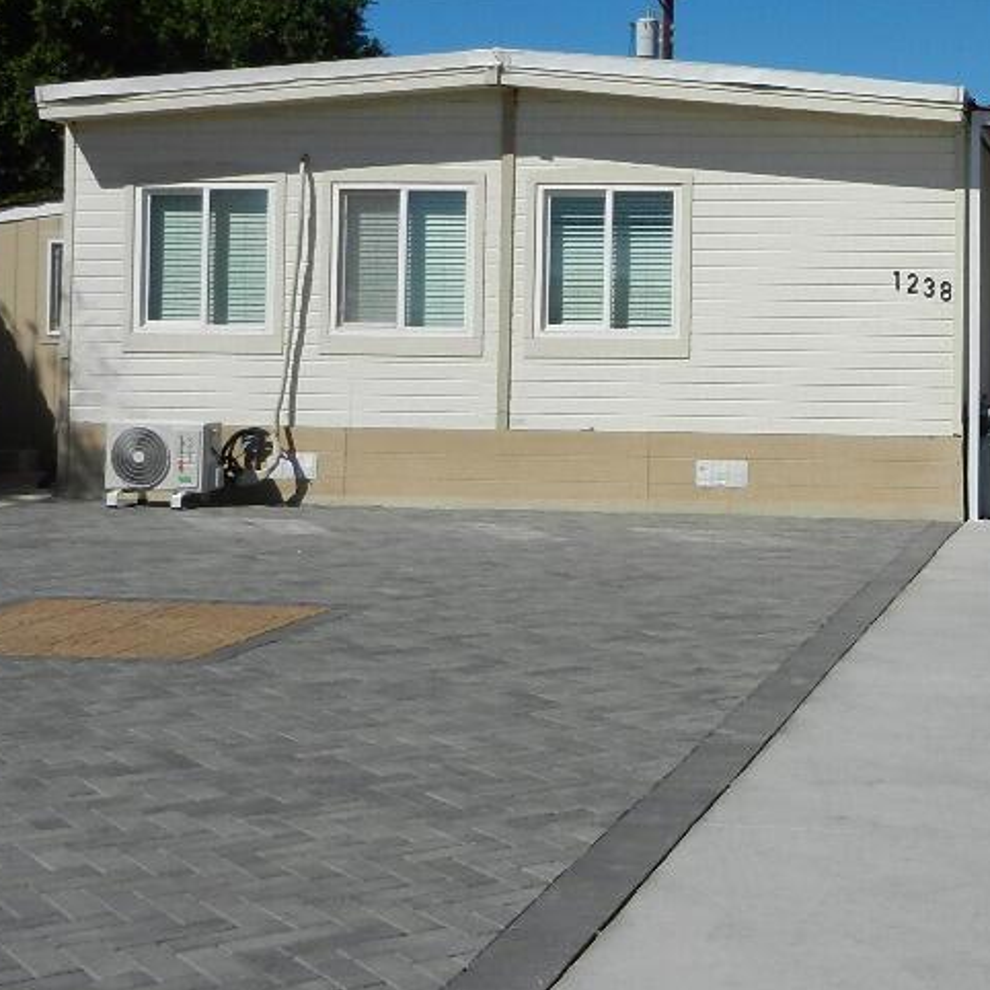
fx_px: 2006
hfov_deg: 26.3
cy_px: 285
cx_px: 988
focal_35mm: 62
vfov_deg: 27.4
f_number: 7.6
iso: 160
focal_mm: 5.9
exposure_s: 1/800
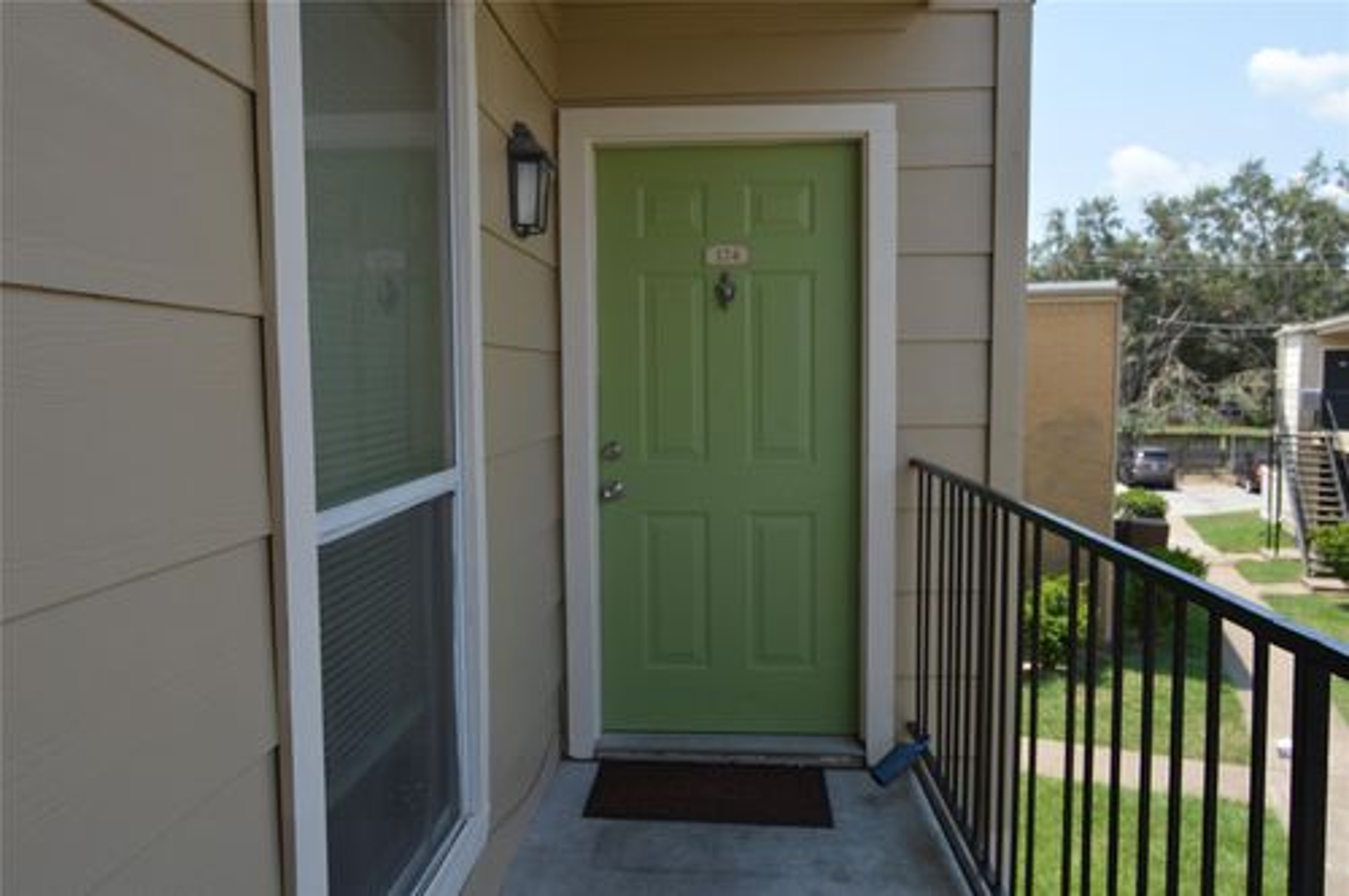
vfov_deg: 47.8
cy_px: 448
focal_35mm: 27
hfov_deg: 67.4
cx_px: 674
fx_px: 1010
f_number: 8
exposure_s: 1/250
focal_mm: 18
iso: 100
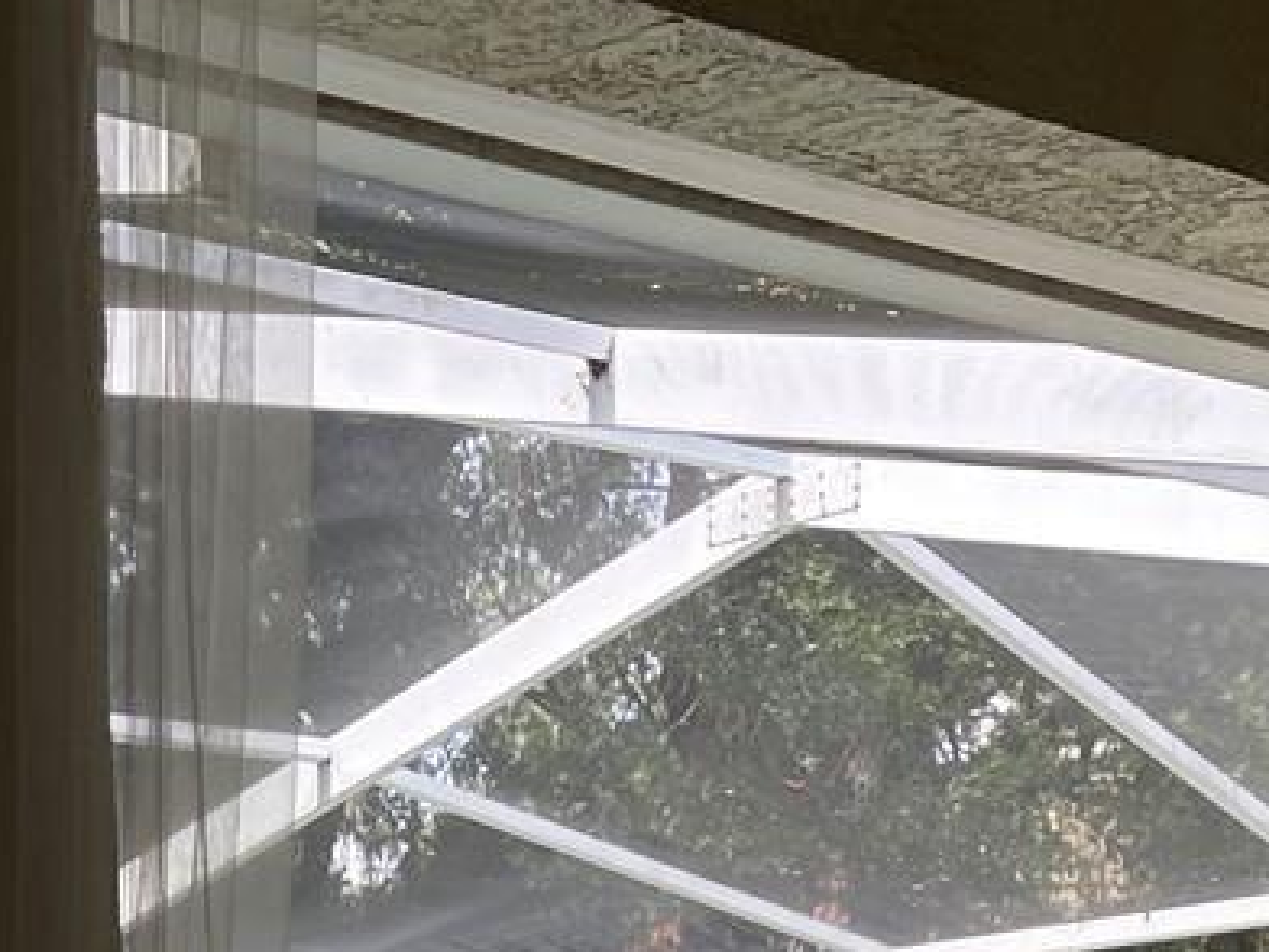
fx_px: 3886
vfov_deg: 12.6
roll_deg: +2.6
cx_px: -19
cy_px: 1787
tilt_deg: -5.5
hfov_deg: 18.1
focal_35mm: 106
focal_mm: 5.1
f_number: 1.6
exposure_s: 1/310
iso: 32
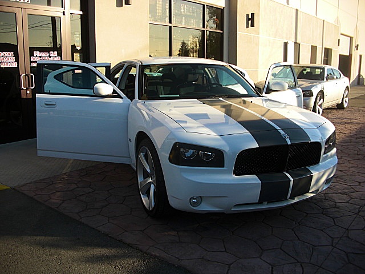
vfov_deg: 39.7
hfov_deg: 51.4
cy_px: 137
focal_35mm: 36
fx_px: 380
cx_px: 182
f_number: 2.8
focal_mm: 6.3
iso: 50
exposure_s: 1/500
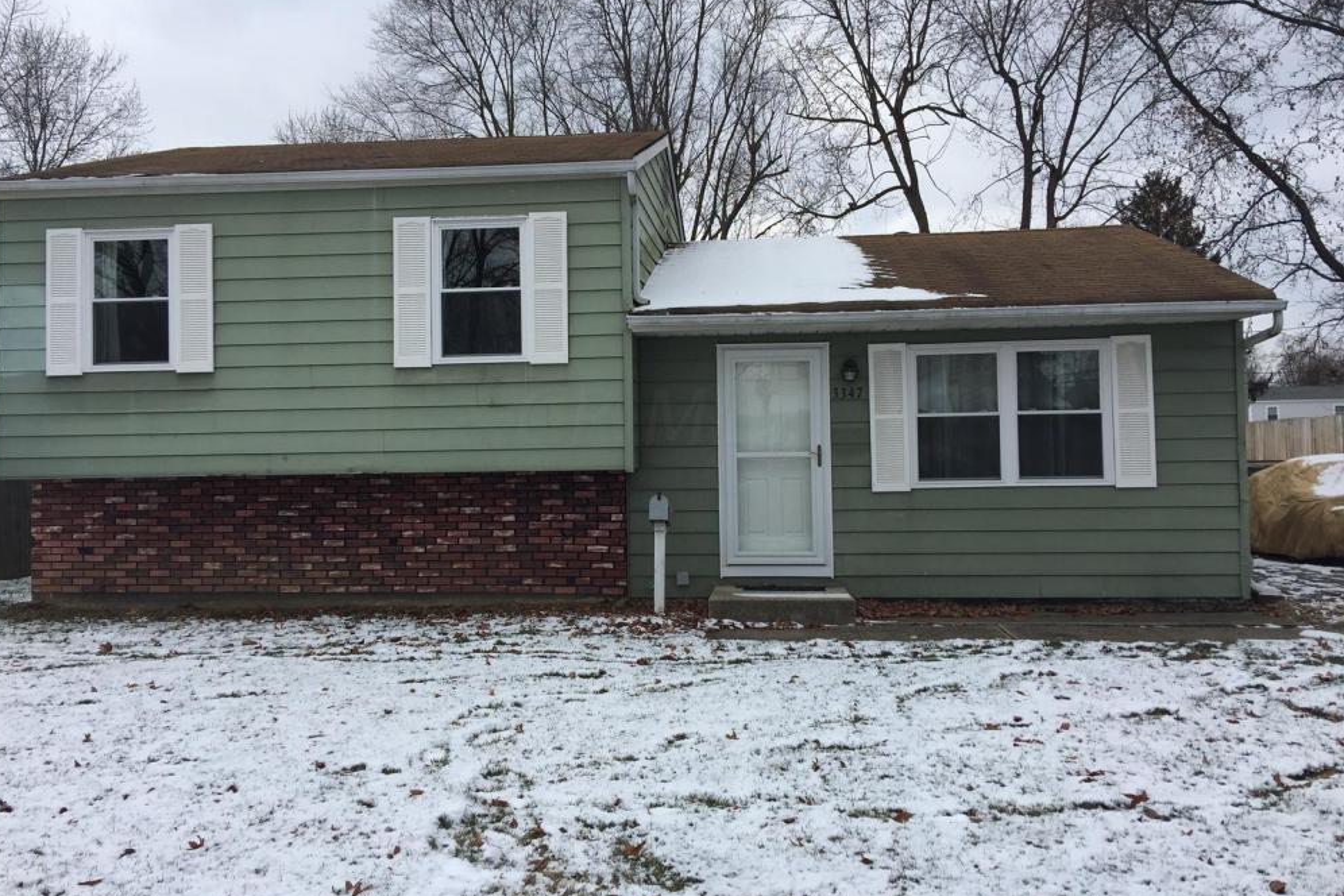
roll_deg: +0.8
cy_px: 417
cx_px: 654
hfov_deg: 60.3
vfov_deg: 42.3
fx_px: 1157
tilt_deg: +0.4
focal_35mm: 31
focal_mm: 4.15
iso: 32
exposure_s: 1/1130
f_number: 2.2
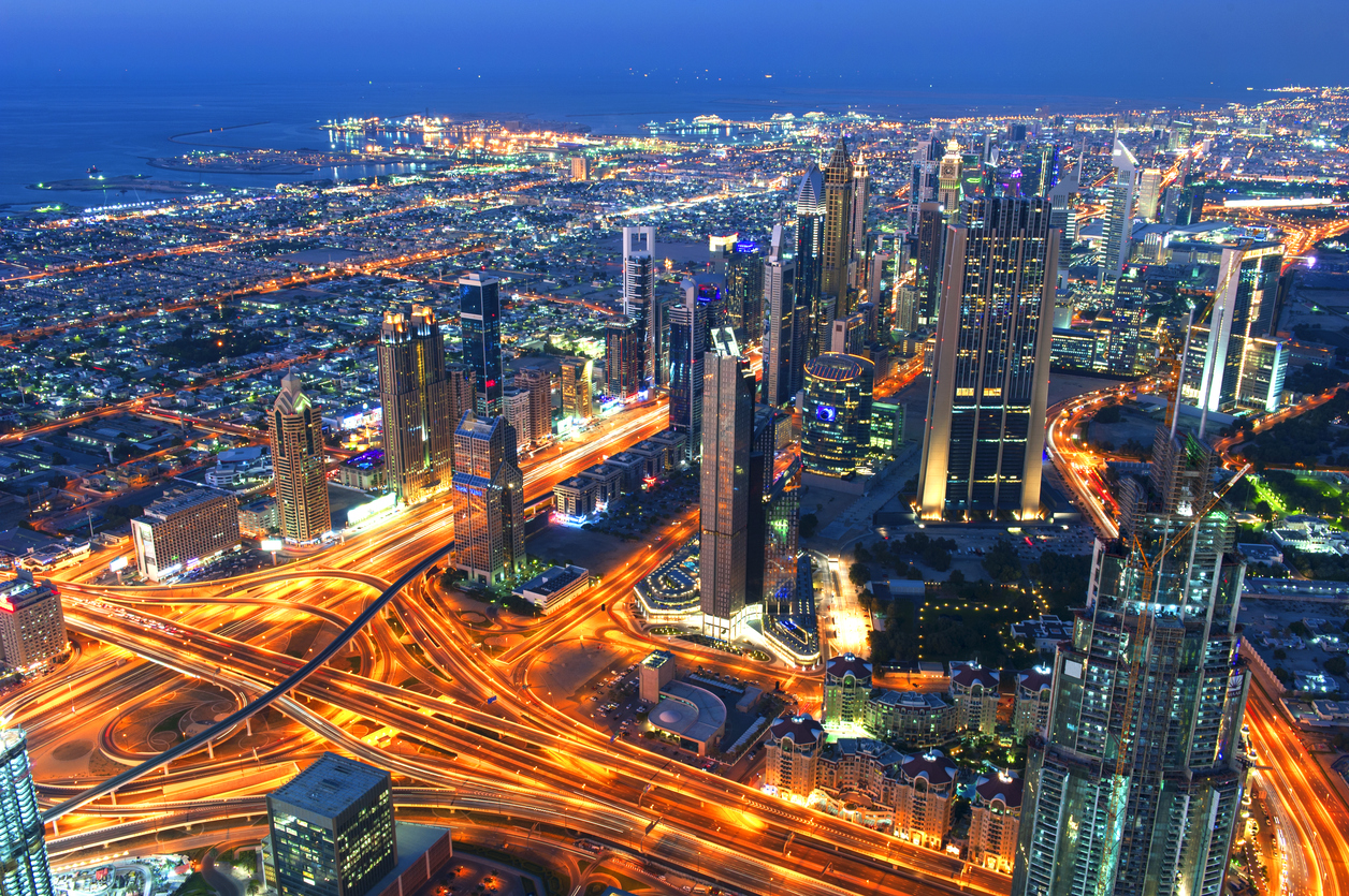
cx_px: 674
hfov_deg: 58.8
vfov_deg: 41.0
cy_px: 448
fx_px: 1198
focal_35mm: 32
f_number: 11
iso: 200
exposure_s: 5
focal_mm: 32
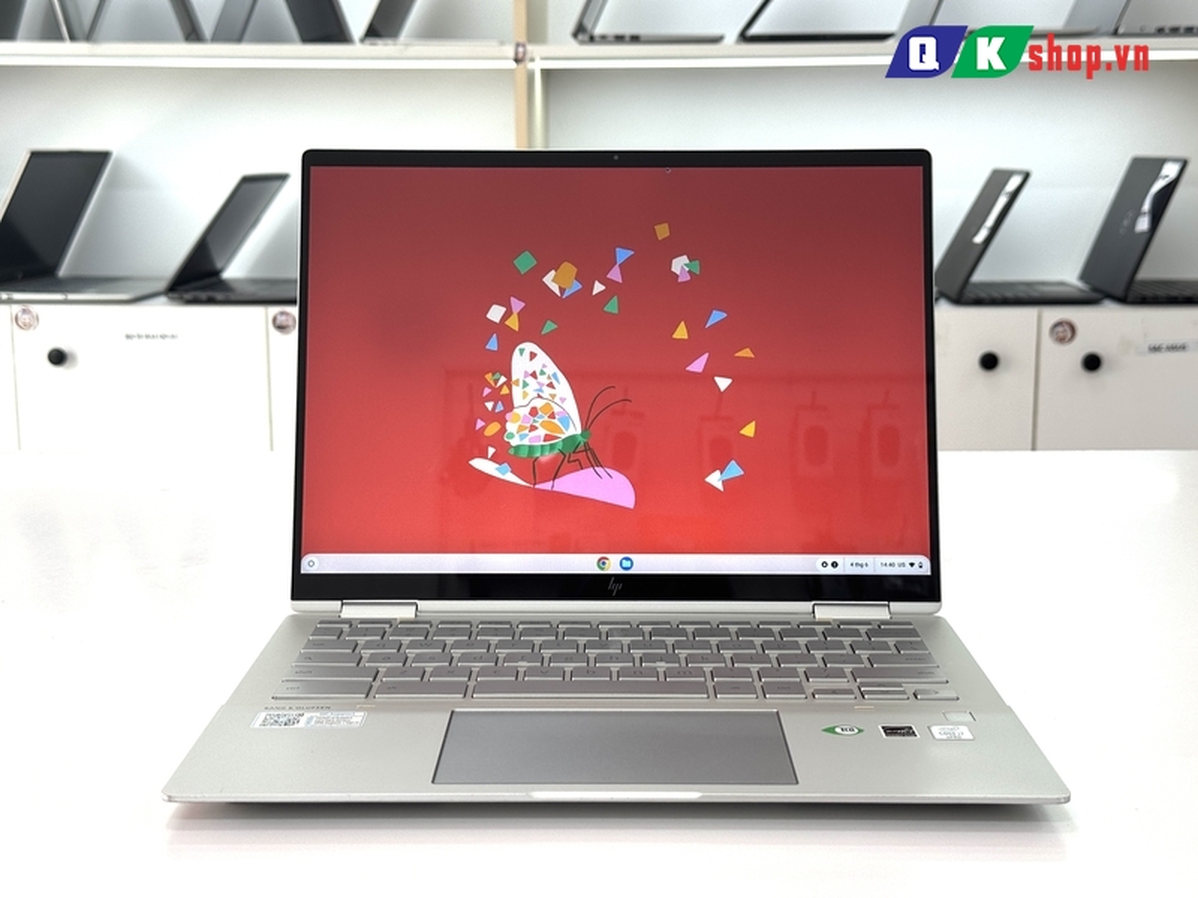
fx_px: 1661
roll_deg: +1.1
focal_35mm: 48
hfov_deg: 39.7
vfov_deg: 30.3
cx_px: 599
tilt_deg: -10.1
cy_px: 449
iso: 50
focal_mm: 6.76
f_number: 1.78
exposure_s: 1/157
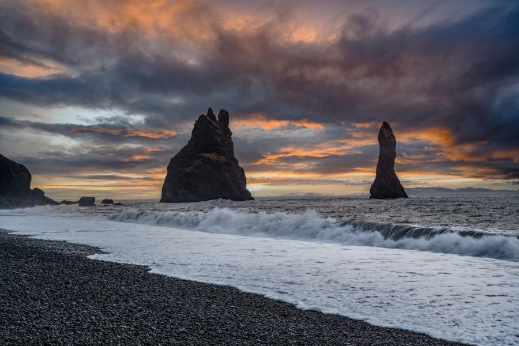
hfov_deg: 28.8
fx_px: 1009
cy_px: 173
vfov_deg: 19.5
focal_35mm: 70
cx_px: 260
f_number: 20
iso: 400
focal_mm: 70
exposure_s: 1/25
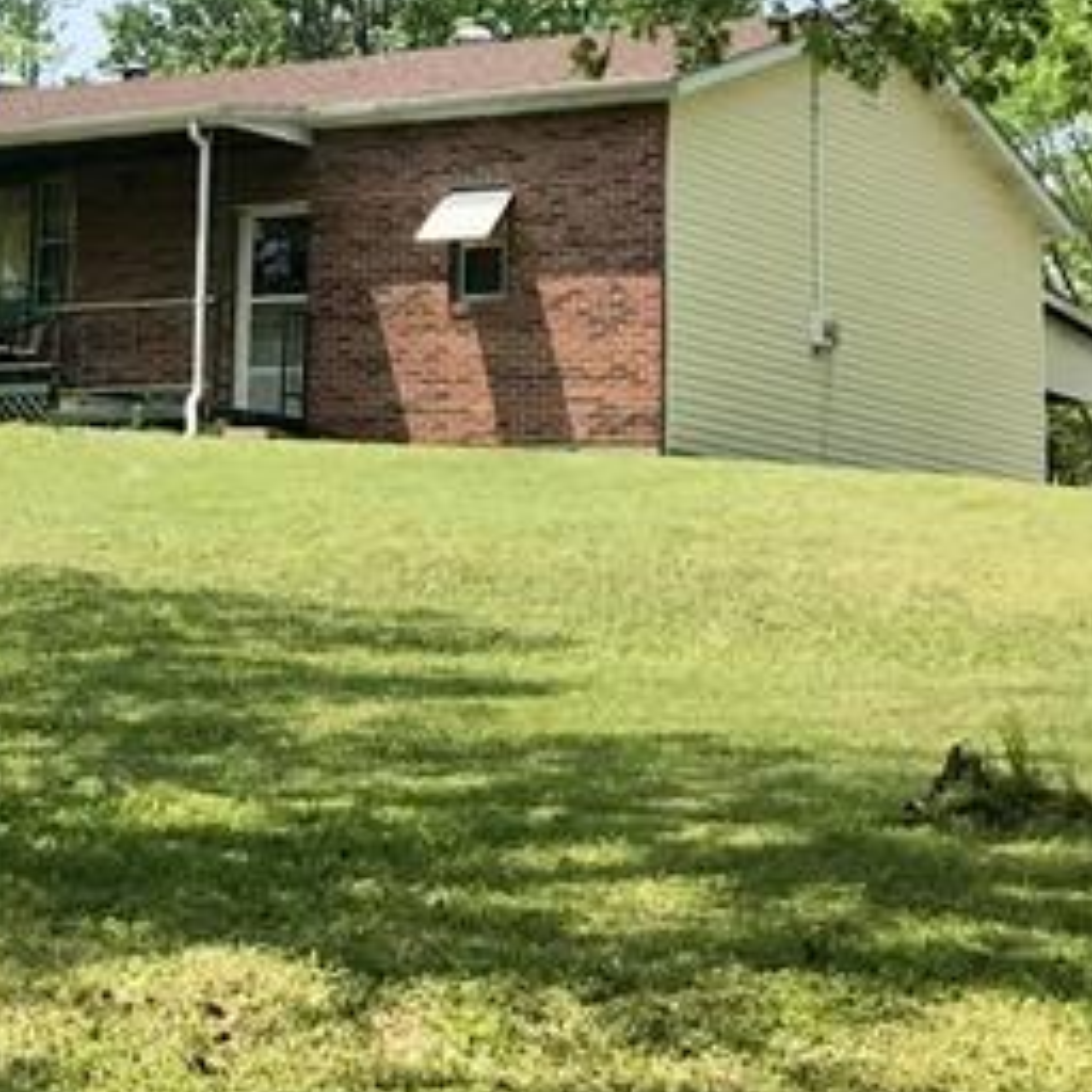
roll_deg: -2.6
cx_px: 81
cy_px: -21
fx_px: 3533
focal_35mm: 99
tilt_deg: +13.2
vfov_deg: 17.1
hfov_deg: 17.3
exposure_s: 1/1996
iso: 20
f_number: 1.8
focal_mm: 3.99
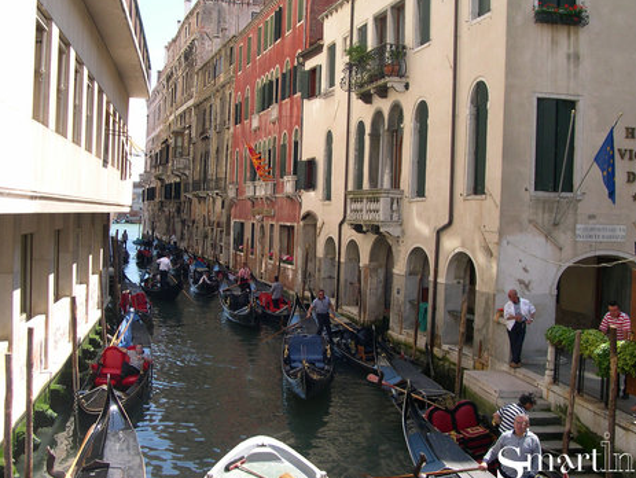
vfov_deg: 35.2
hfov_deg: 45.7
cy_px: 229
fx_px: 754
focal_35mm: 41
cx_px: 297
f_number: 7.6
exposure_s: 1/86.6
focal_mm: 8
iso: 100
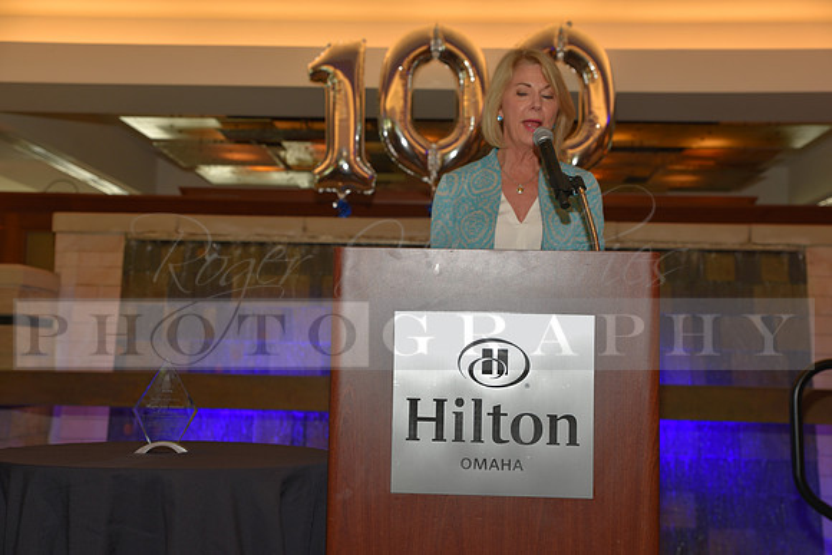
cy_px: 278
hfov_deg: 39.6
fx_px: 1156
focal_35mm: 50
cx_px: 416
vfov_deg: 27.0
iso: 200
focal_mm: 50
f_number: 5
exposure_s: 1/60
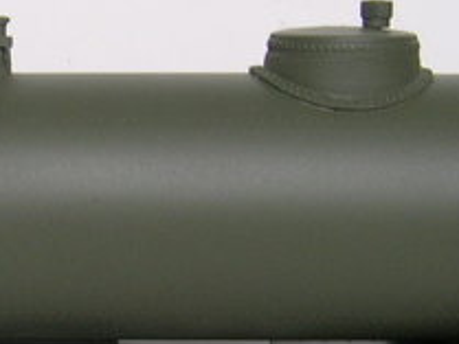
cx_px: -57
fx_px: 1512
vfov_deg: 12.9
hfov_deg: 16.7
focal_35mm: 114
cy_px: 308
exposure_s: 1/43
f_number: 2.9
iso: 50
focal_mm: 5.7
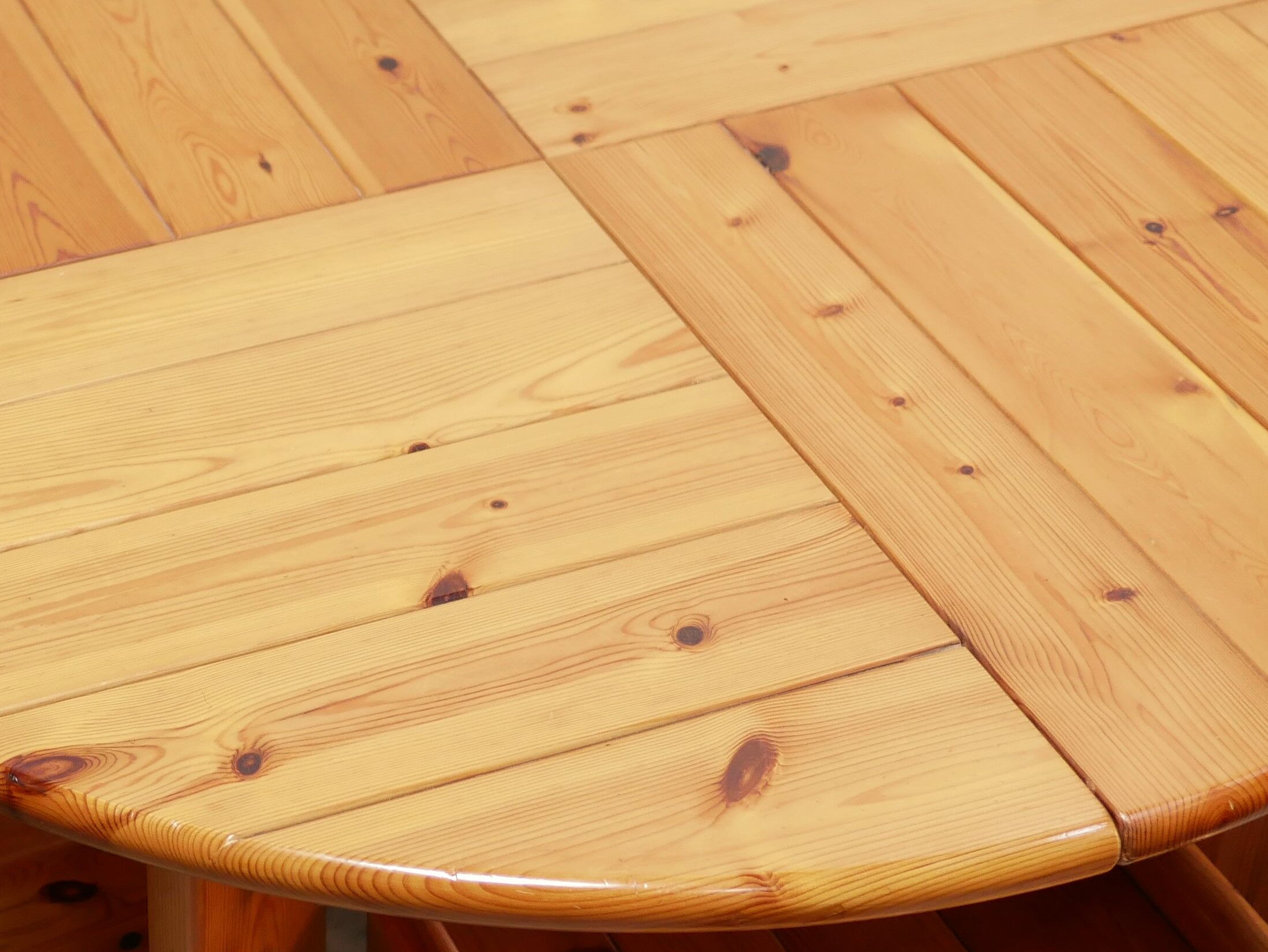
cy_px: 471
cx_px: 87
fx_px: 3078
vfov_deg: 17.6
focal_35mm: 84
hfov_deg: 22.6
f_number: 1.7
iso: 500
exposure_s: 1/60
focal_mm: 20
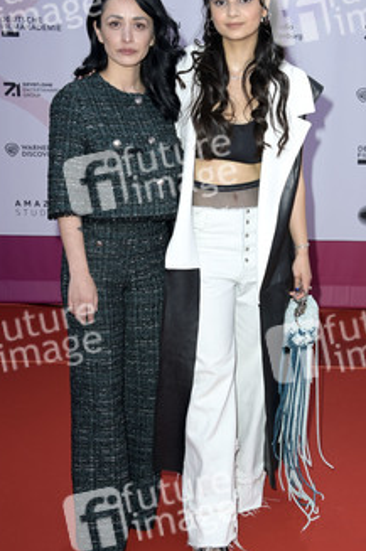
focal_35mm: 49
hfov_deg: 27.4
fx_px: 750
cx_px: 199
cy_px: 259
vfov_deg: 40.4
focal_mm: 40
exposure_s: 1/250
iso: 250
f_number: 5.6
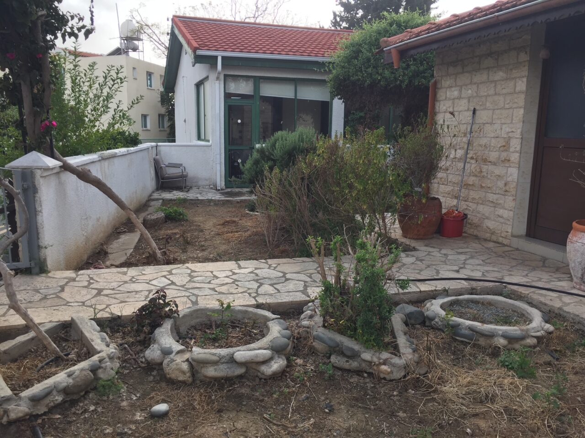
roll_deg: -2.1
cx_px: 292
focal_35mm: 29
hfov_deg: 61.7
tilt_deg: -9.9
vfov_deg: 48.2
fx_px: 490
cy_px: 219
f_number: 2.2
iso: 32
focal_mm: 4.15
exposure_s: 1/670
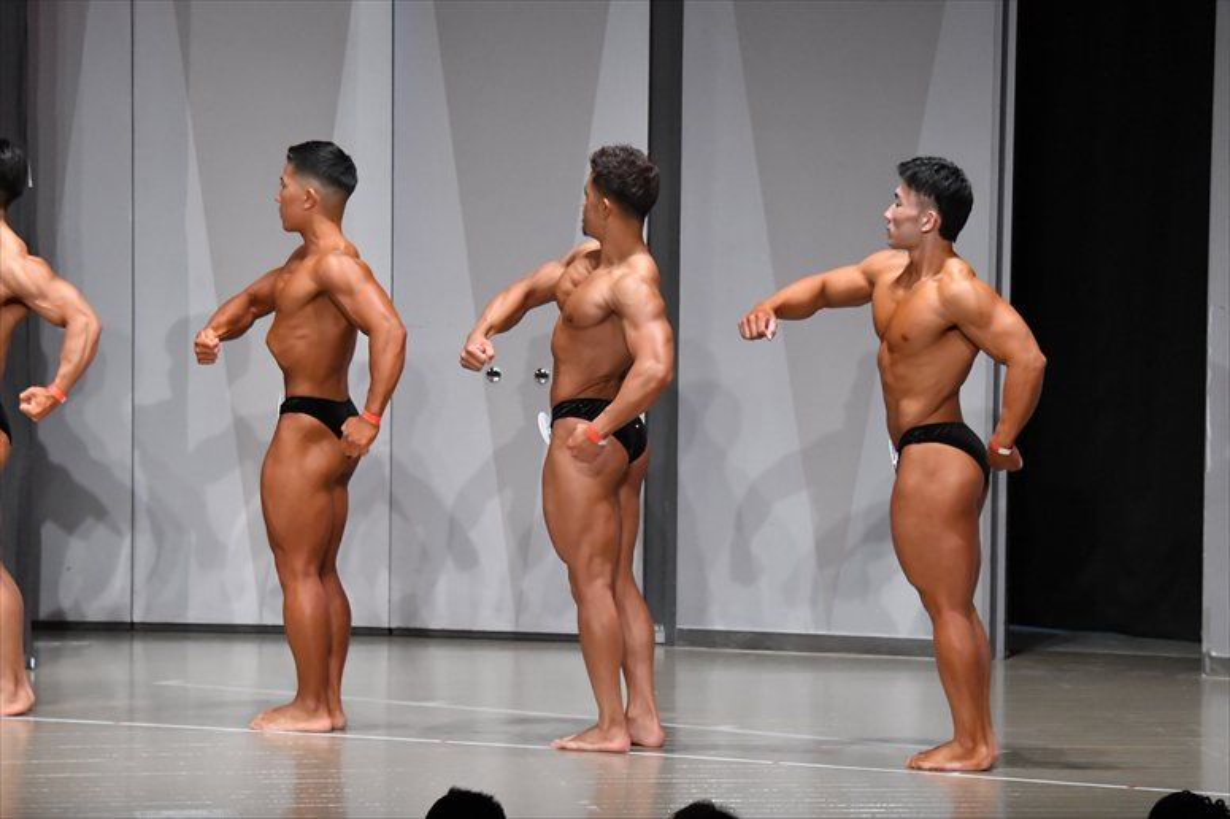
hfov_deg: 11.0
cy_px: 410
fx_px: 6386
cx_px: 615
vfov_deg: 7.3
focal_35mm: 187
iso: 6400
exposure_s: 1/400
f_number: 5.6
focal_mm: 125
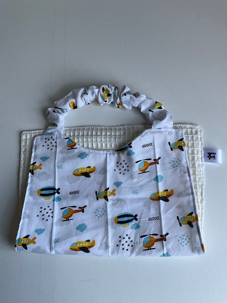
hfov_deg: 48.2
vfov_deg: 61.7
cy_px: 152
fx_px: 254
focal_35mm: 29
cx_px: 114
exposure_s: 1/540
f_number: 1.8
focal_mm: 3
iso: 25
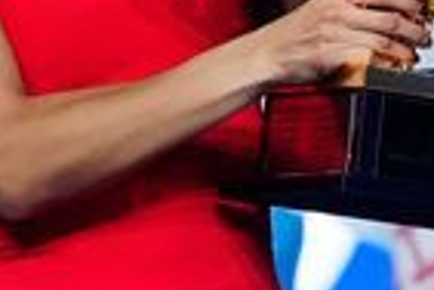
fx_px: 12573
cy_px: 565
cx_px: 22
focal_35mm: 1043
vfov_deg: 1.3
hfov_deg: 2.0
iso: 1600
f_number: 2
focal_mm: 144
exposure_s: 1/800
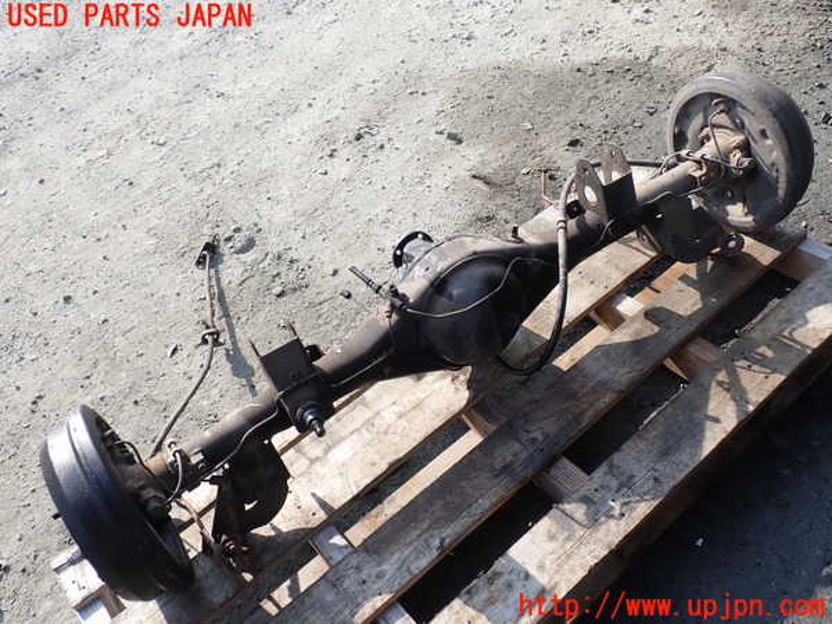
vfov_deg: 46.8
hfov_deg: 60.0
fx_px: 721
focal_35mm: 30
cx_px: 416
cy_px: 312
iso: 100
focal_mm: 5.4
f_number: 3.2
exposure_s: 1/320
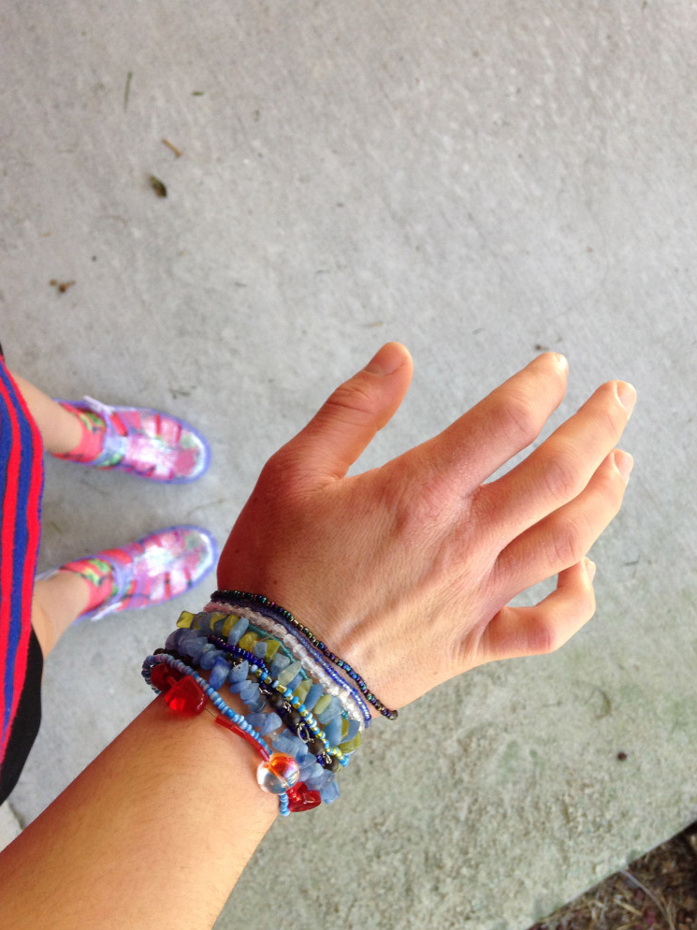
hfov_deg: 41.8
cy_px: 471
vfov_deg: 54.0
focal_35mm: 34
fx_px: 913
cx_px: 340
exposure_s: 1/120
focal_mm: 4.12
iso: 80
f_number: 2.4
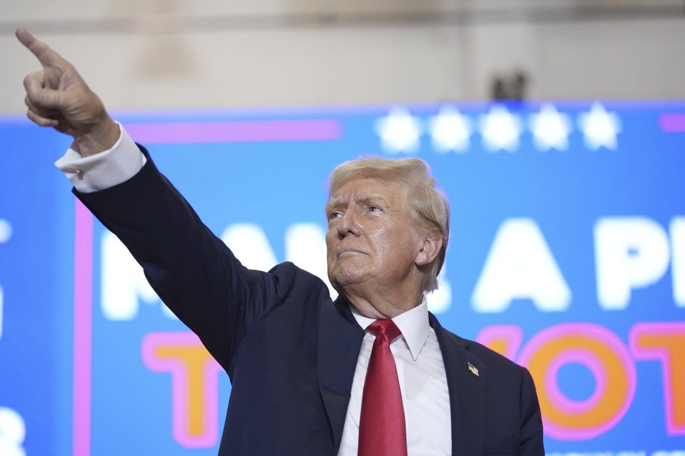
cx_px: 342
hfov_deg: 16.5
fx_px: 2359
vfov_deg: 11.1
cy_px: 228
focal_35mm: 124
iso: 1600
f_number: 2.8
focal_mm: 124
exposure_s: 1/800
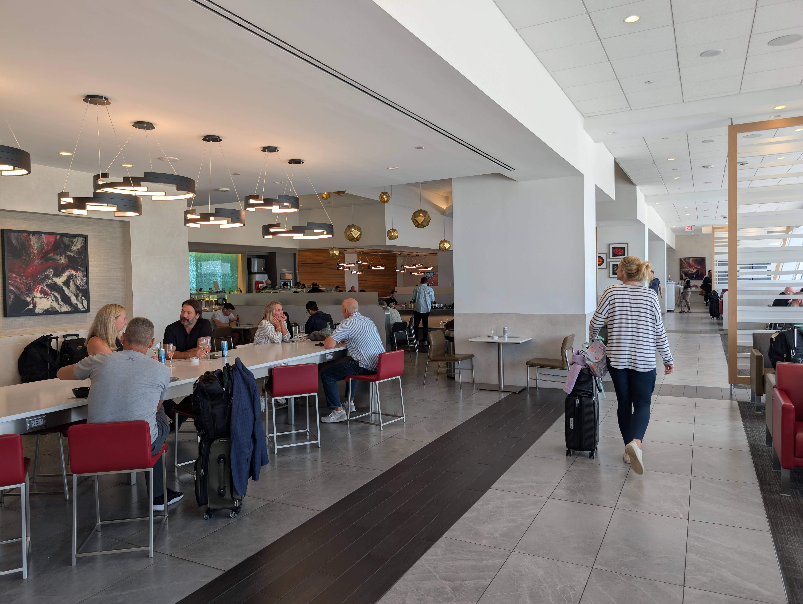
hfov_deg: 71.5
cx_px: 402
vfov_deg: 56.9
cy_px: 302
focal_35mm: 24
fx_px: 558
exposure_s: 1/117
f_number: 1.68
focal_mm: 6.9
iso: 20
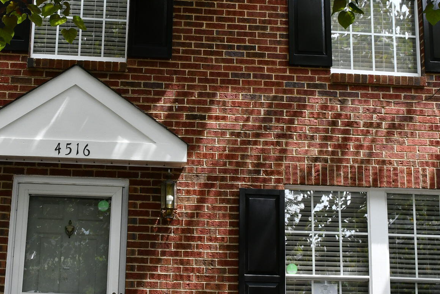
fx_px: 807
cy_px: 111
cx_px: 170
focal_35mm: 66
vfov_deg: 20.6
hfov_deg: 30.4
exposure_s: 1/250
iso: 400
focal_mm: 18
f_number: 5.6
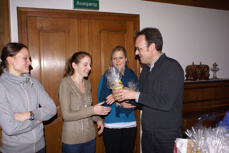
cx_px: 114
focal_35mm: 30
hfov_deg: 61.9
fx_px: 191
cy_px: 76
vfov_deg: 43.7
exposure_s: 1/60
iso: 400
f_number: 5.6
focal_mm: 20
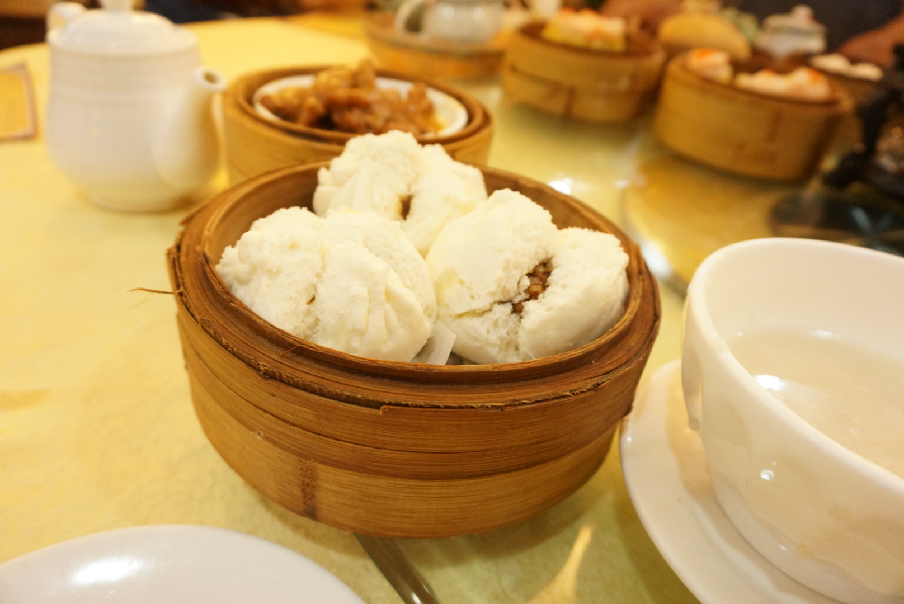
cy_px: 302
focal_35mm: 24
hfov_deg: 73.7
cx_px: 452
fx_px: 603
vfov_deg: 53.2
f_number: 4
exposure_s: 1/60
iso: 2000
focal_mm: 16
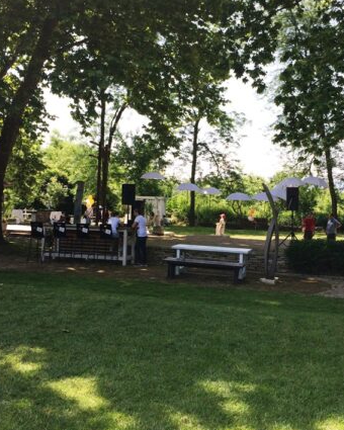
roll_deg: -2.5
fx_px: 509
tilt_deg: -0.4
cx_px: 193
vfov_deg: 45.8
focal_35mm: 40
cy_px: 220
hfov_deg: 37.3
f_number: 2.2
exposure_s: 1/746
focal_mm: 4.15
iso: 32
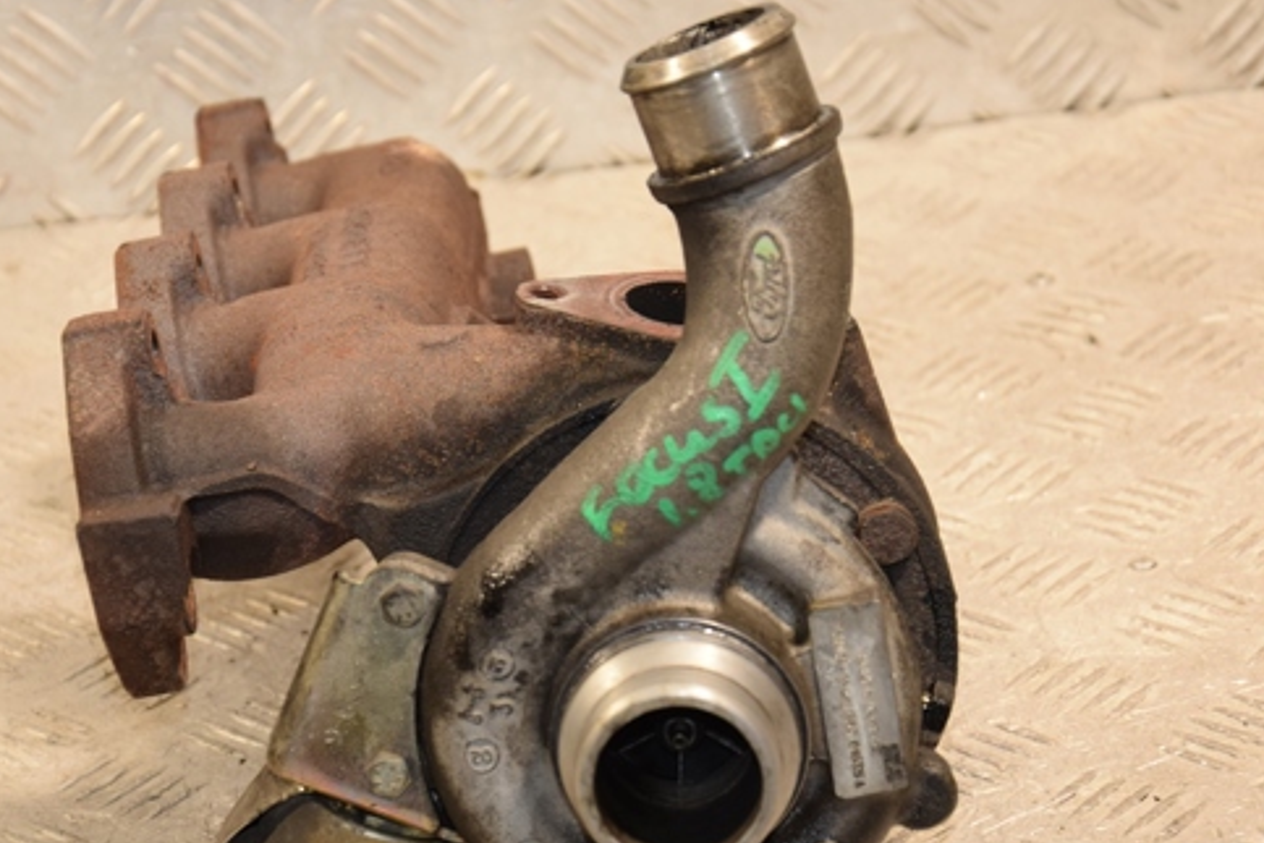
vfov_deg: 9.9
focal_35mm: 139
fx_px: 4880
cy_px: 529
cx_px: 513
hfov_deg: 14.7
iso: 800
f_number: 5.3
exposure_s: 1/200
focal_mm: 70
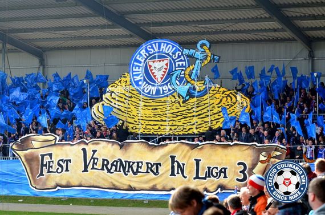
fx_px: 946
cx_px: 162
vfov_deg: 13.0
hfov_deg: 19.5
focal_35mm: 105
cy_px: 108
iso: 400
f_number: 5.6
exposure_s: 1/500
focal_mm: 70
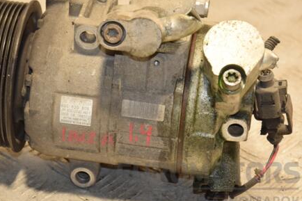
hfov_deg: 13.2
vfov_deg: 8.8
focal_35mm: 156
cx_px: 104
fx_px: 1306
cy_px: 80
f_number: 5.3
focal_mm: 75
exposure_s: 1/200
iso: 800
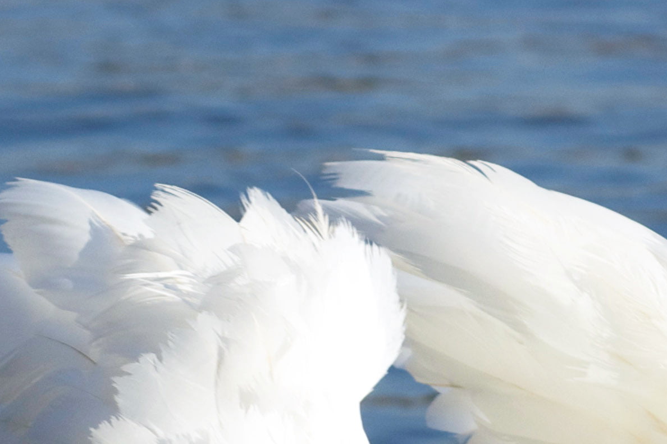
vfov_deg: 2.0
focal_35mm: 696
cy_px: 786
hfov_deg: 3.0
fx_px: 12884
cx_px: 629
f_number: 8
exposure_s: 1/250
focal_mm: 120
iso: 100
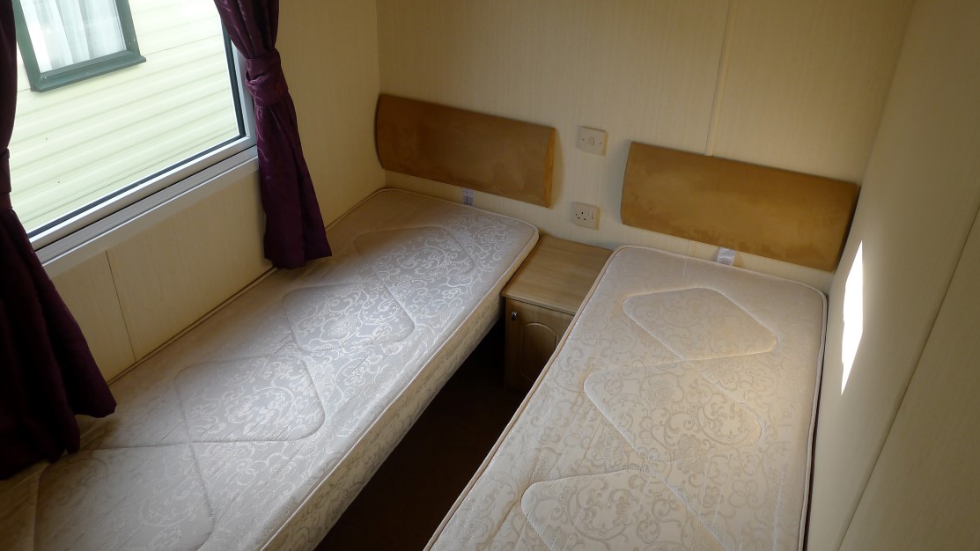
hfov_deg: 71.9
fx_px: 676
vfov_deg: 44.2
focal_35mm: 26
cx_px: 505
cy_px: 229
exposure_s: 1/100
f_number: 2.8
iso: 80
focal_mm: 5.1
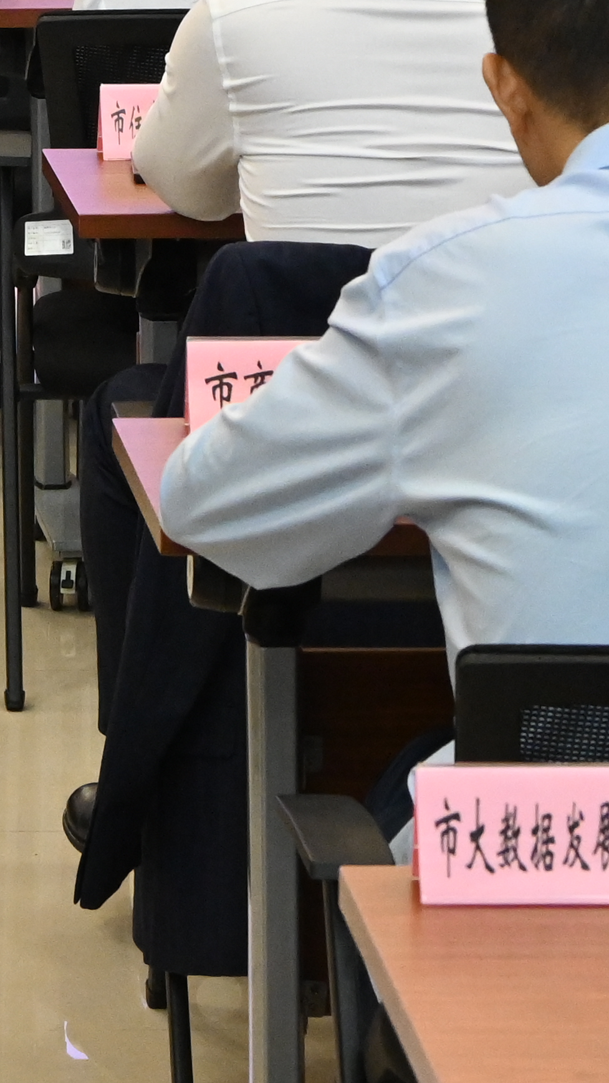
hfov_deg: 5.4
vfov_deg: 9.4
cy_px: -491
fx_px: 6431
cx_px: -276
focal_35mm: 224
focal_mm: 45
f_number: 6.3
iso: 2500
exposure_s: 1/80
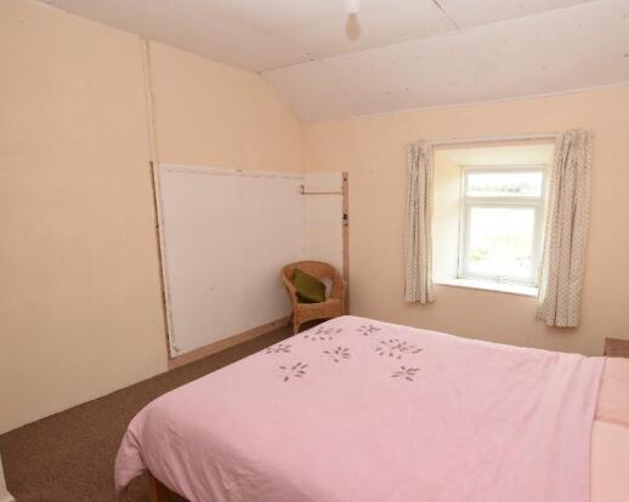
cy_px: 260
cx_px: 388
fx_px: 365
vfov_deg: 69.1
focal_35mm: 20
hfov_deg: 80.2
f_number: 5.6
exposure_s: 1/125
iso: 800
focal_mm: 11
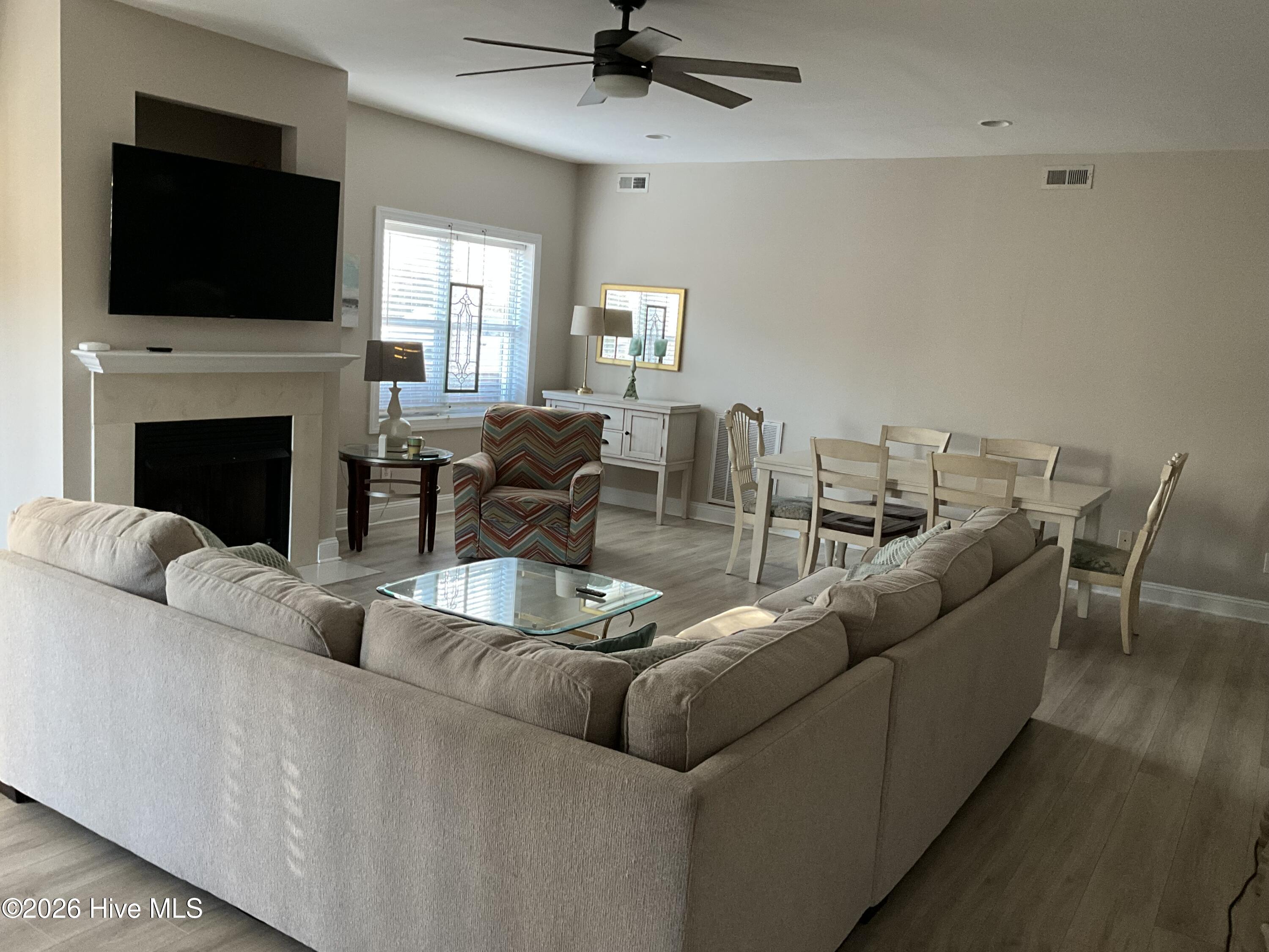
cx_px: 634
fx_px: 1063
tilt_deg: -8.7
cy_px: 476
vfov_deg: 48.2
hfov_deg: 61.7
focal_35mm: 29
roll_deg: -4.4
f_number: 1.8
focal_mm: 3
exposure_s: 1/60
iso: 200
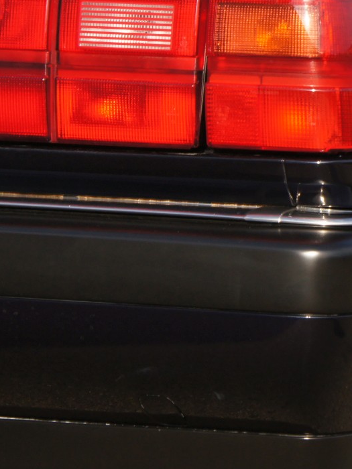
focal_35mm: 237
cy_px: 82
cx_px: 589
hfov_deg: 6.2
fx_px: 3213
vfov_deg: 8.3
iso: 400
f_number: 9
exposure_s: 1/320
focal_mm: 60
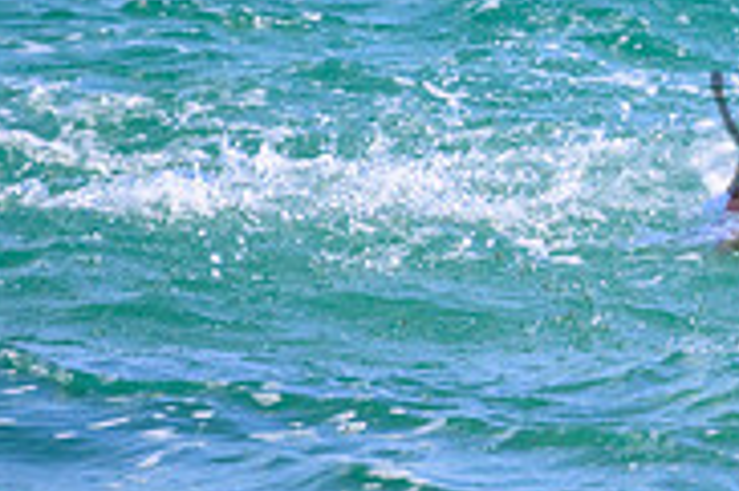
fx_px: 52318
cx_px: 1129
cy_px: 99
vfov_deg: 0.5
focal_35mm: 2551
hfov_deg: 0.8
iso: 2500
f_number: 11
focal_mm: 800
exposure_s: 1/2000
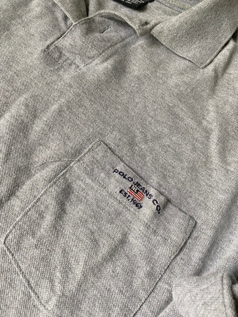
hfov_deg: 53.1
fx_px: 238
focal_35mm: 26
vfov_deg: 67.3
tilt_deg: -69.3
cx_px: 119
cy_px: 158
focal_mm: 4.25
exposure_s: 1/94
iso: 125
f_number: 1.8
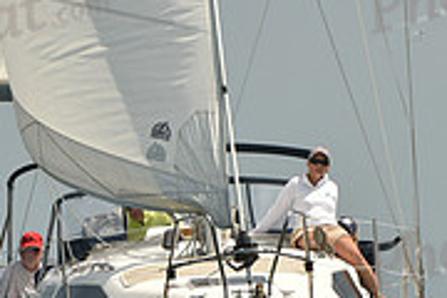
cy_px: 133
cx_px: 241
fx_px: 7983
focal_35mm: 643
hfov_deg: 3.2
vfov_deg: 2.1
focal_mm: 200
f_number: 6.3
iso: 320
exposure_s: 1/1000
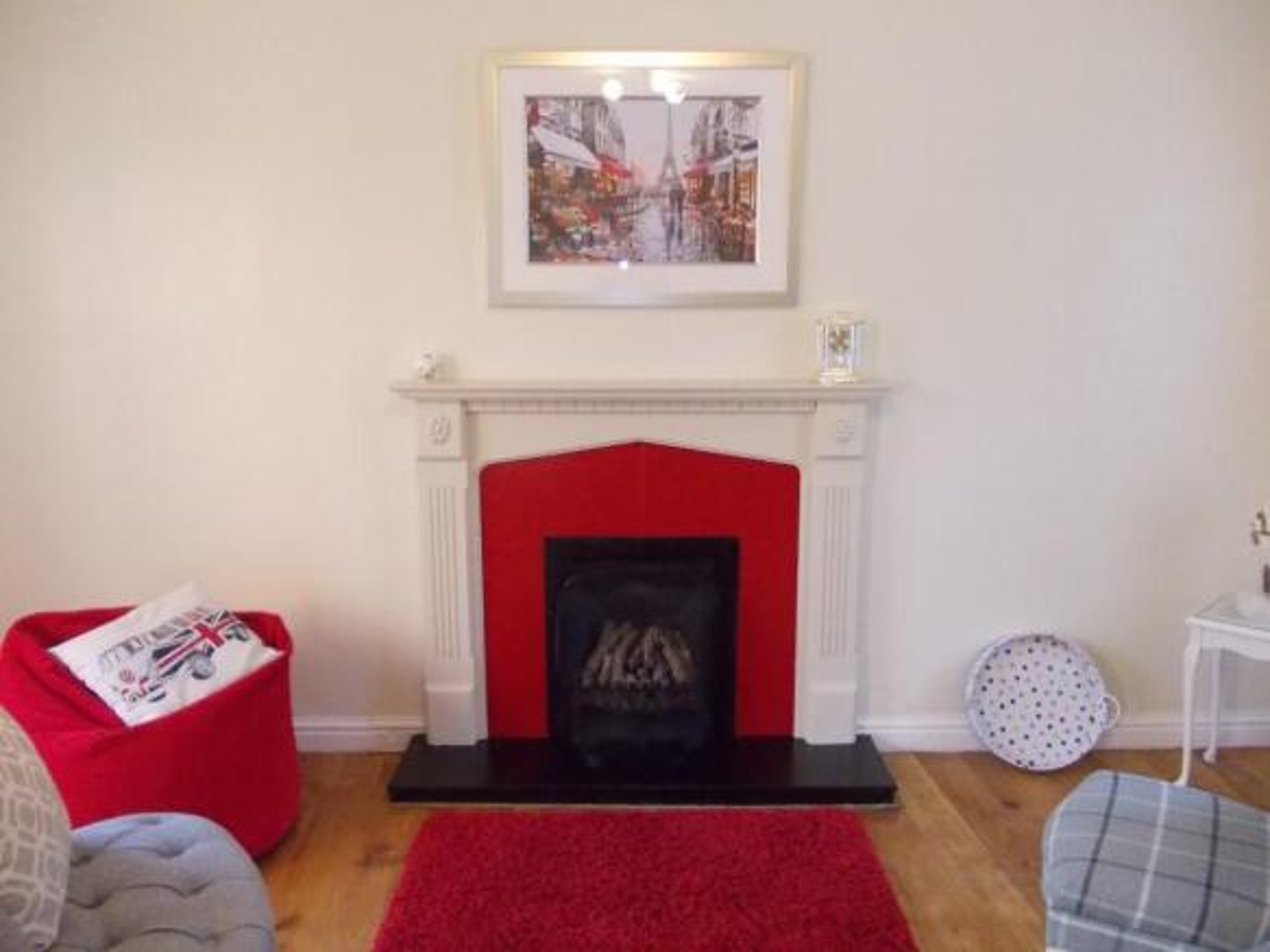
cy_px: 476
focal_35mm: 28
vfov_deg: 49.7
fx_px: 1027
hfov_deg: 63.5
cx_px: 635
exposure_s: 1/60
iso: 500
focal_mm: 4
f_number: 2.7
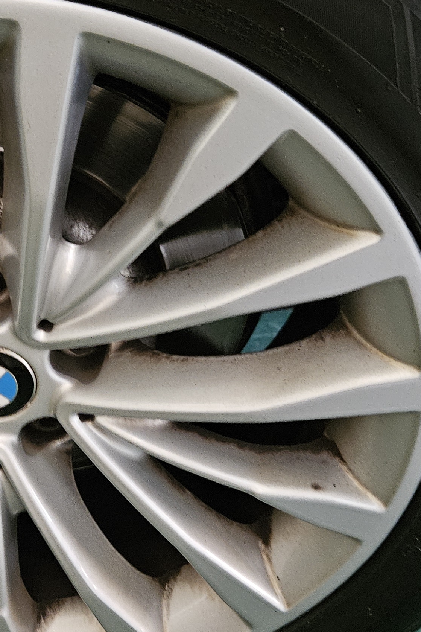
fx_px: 1000
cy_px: 272
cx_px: 36
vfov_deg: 35.0
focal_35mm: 57
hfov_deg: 23.1
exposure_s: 1/24
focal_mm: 5.4
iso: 1000
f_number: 1.8
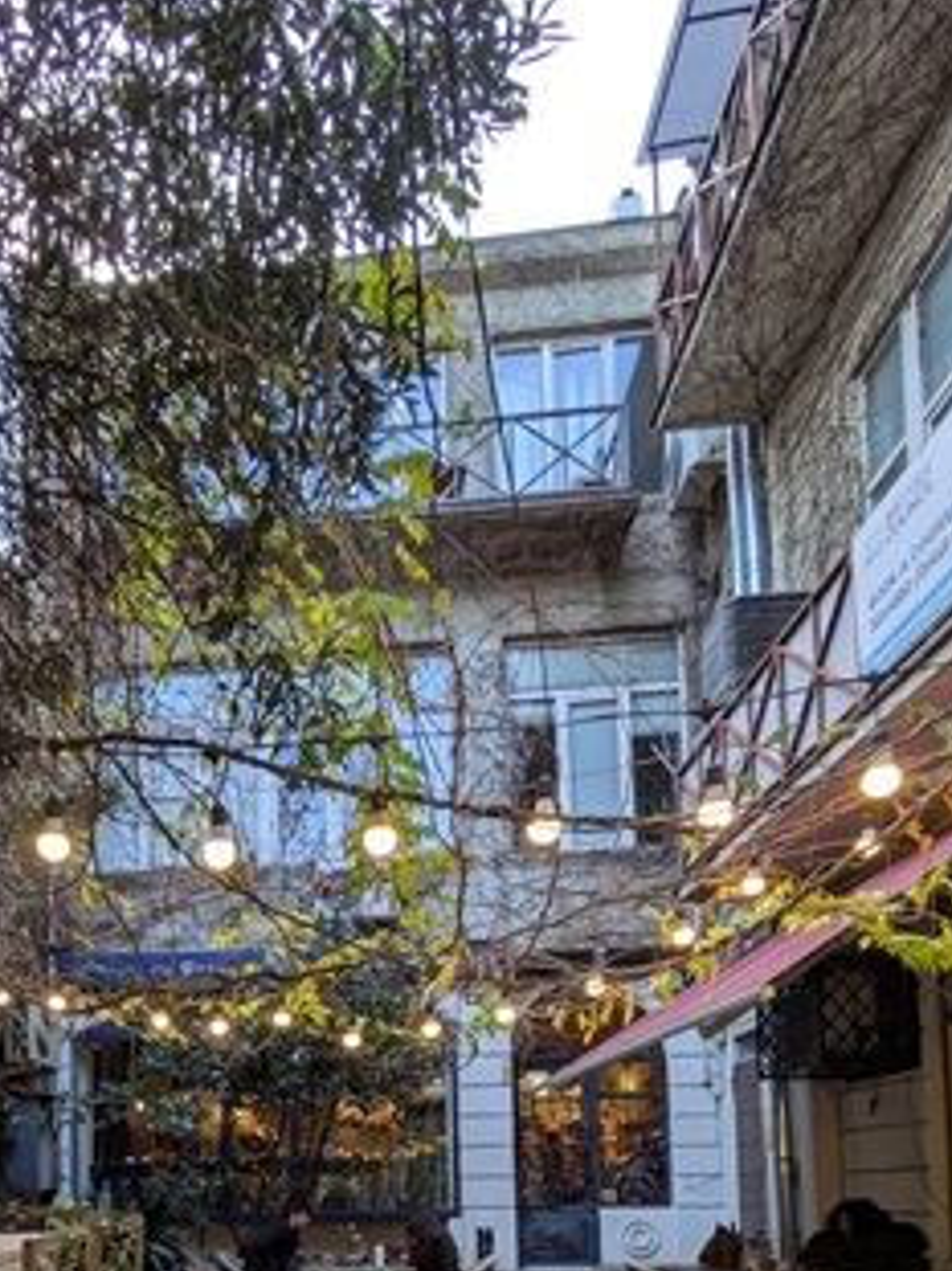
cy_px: 1140
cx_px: 261
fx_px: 991
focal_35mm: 27
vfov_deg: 56.5
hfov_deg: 49.7
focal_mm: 1.83
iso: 78
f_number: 2.2
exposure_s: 1/125
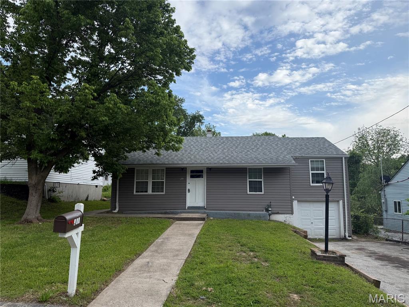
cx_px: 204
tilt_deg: +7.6
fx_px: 284
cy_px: 154
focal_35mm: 24
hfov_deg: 71.6
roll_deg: -0.3
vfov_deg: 56.8
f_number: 1.78
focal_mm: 6.76
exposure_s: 1/2232
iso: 80
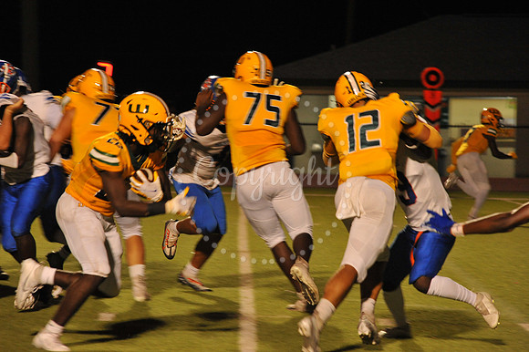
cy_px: 176
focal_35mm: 200
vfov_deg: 6.9
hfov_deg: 10.3
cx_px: 264
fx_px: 2937
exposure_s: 1/160
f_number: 8
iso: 3200
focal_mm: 200
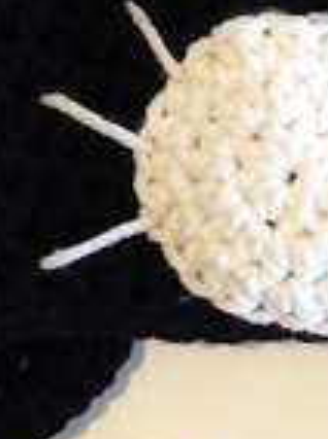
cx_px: 427
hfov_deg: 9.7
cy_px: 34
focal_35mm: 149
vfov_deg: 13.1
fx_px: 1888
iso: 200
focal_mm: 4.12
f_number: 2.4
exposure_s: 1/20
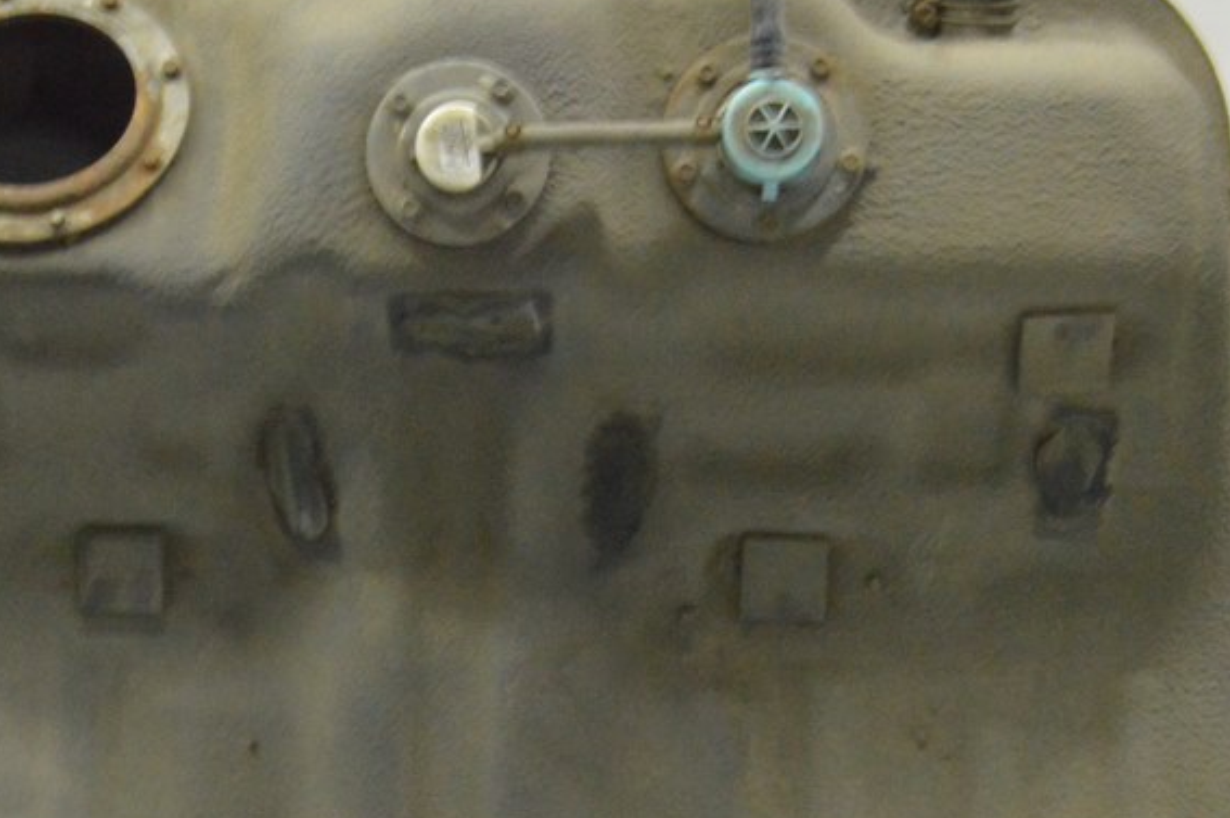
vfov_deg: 20.9
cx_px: 369
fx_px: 2219
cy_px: 472
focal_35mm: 65
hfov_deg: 30.6
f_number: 20
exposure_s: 1/15
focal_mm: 24
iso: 6400
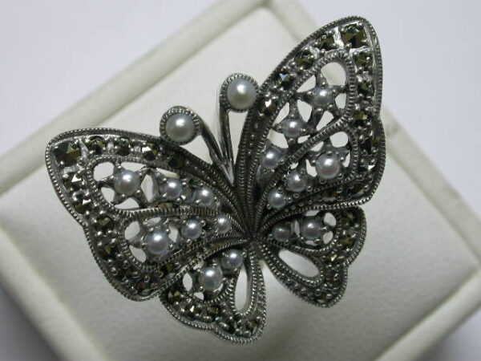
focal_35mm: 85
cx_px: 240
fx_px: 1181
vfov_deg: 17.4
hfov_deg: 23.0
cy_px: 180
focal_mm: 17.7
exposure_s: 1/9.8
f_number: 6.5
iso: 100
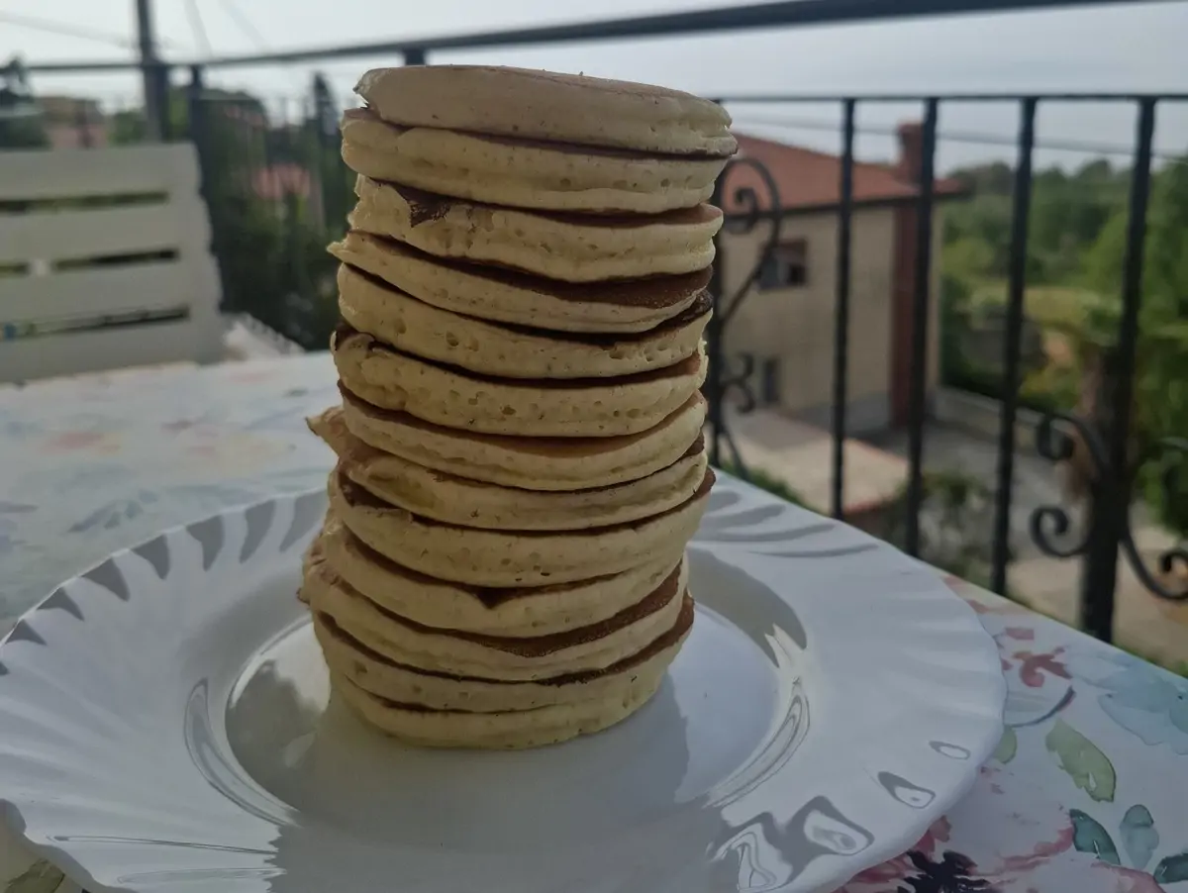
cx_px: 594
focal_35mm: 23
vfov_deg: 58.9
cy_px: 446
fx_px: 790
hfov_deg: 73.9
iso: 50
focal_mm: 5.54
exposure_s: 1/2500
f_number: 1.8
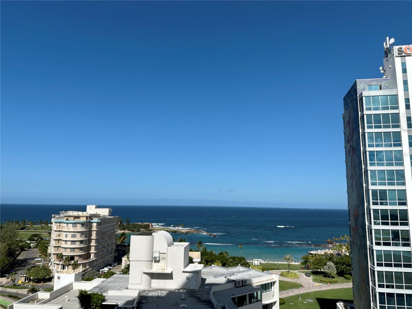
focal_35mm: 24
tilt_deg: +8.1
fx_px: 286
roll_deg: -2.4
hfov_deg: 71.6
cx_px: 206
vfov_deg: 56.8
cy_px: 154
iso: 80
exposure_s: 1/8197
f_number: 1.78
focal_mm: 6.86
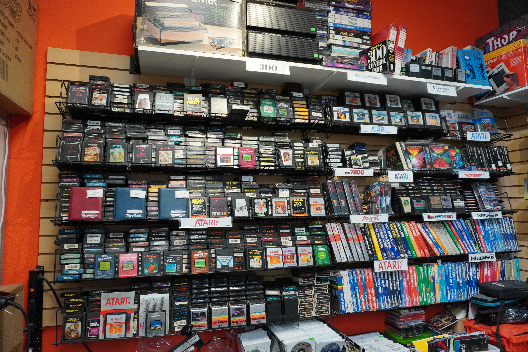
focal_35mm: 24
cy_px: 176
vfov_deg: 53.1
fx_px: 352
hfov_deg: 73.7
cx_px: 264
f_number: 3.5
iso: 2000
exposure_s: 1/160
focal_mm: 16
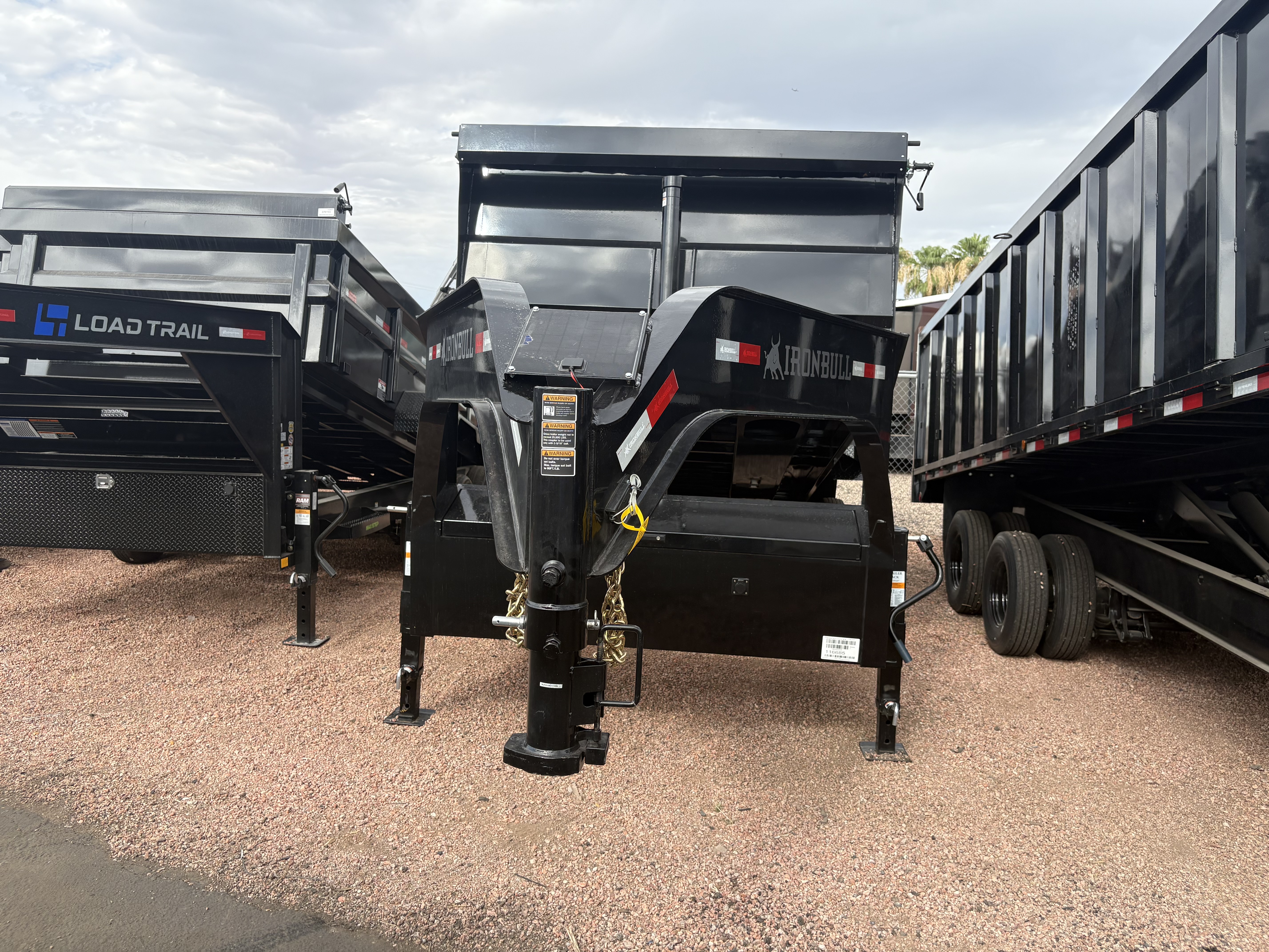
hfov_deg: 67.3
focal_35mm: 26
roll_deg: +0.2
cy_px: 476
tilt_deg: -5.9
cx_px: 634
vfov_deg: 53.1
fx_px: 953
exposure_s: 1/1364
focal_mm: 5.96
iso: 64
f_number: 1.6
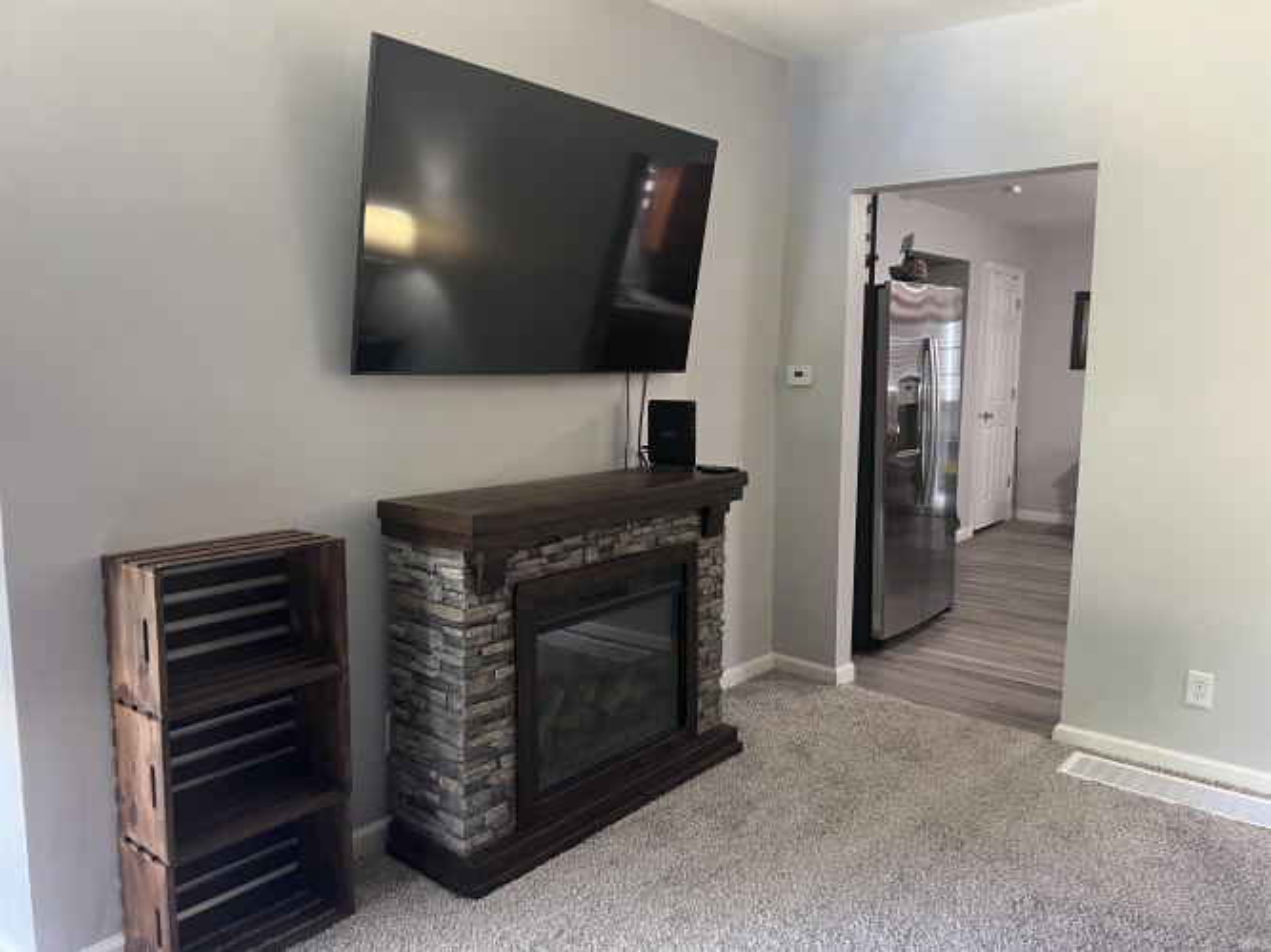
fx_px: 954
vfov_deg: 53.0
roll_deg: -0.6
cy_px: 476
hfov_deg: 67.3
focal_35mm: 26
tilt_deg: -8.5
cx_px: 636
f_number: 1.5
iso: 400
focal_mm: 5.7
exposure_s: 1/60
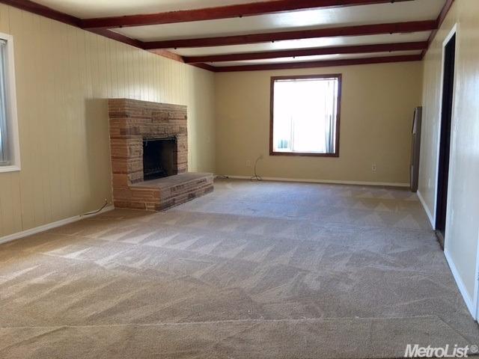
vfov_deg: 48.2
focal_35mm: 29
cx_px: 240
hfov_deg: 61.7
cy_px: 180
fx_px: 401
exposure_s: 1/15
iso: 50
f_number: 2.2
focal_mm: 4.15
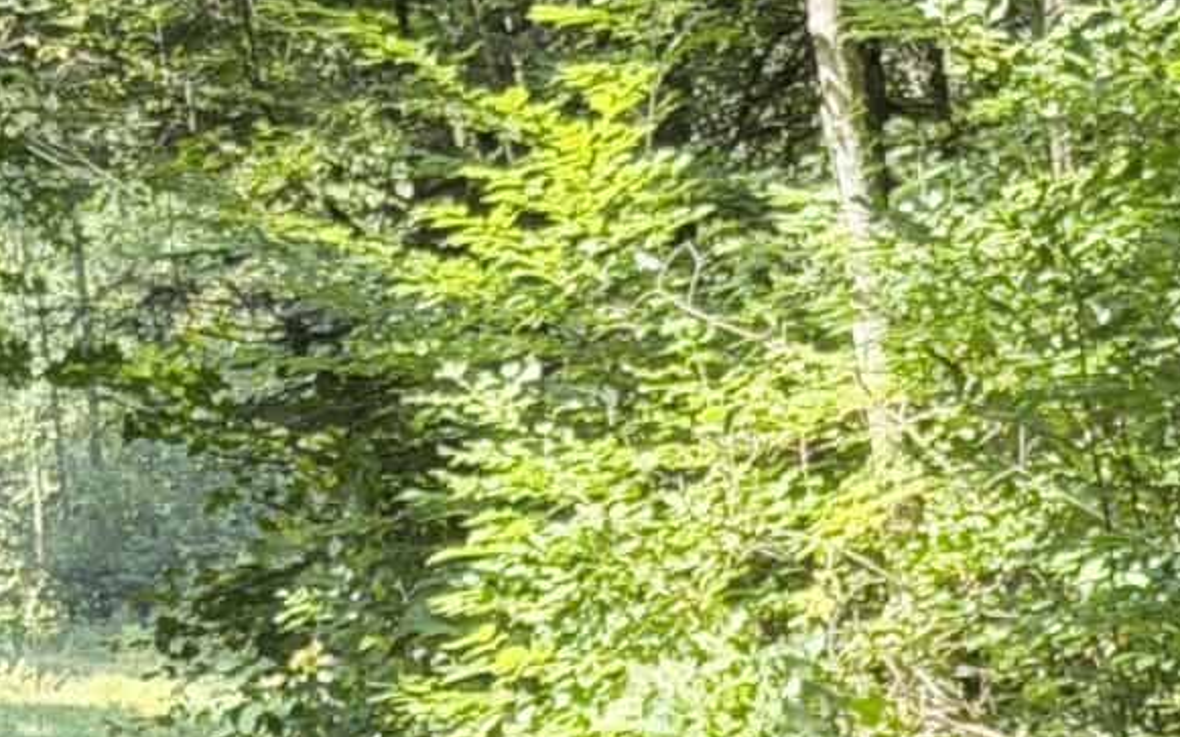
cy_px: 1023
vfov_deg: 5.8
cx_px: 154
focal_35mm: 224
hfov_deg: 9.3
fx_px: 7203
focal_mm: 6.76
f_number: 1.78
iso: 125
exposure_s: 1/212
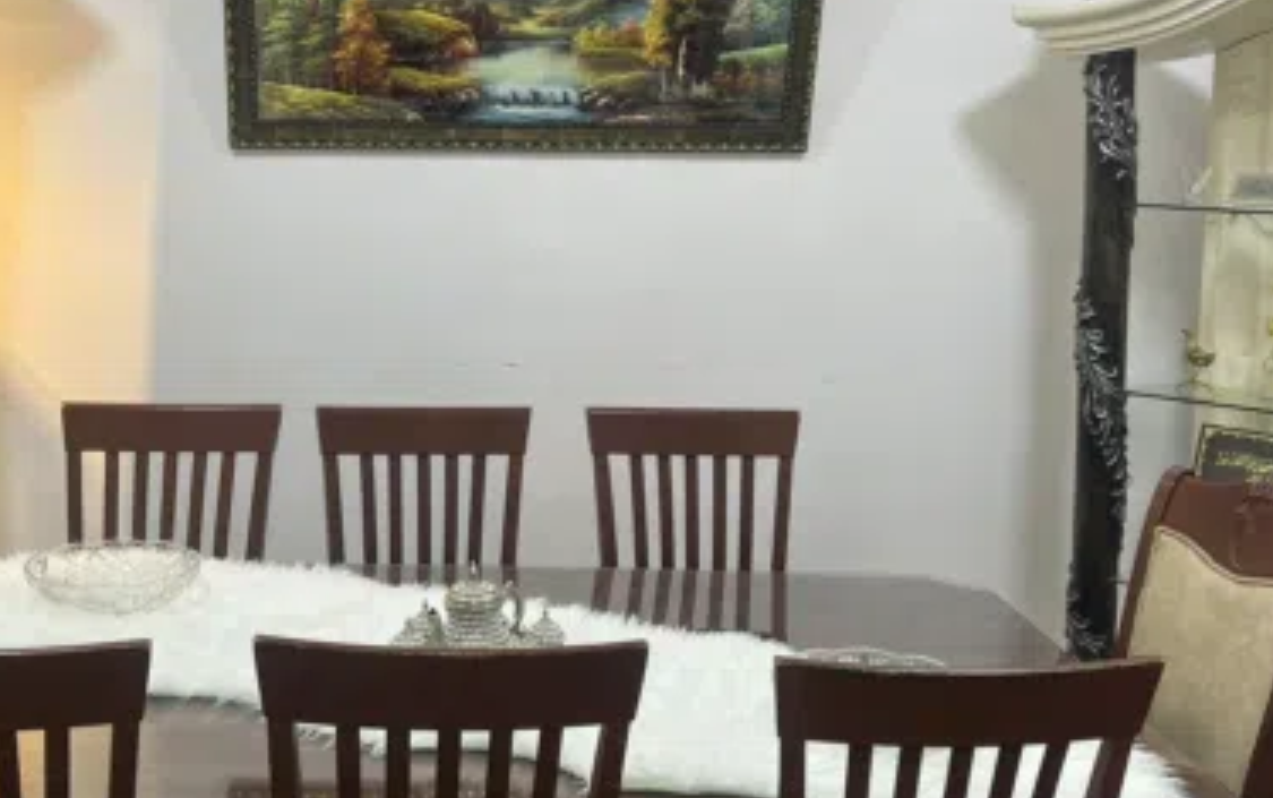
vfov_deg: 27.4
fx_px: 1632
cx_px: 455
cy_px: 302
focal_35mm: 47
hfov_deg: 42.2
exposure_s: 1/100
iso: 64
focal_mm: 5.7
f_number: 1.5
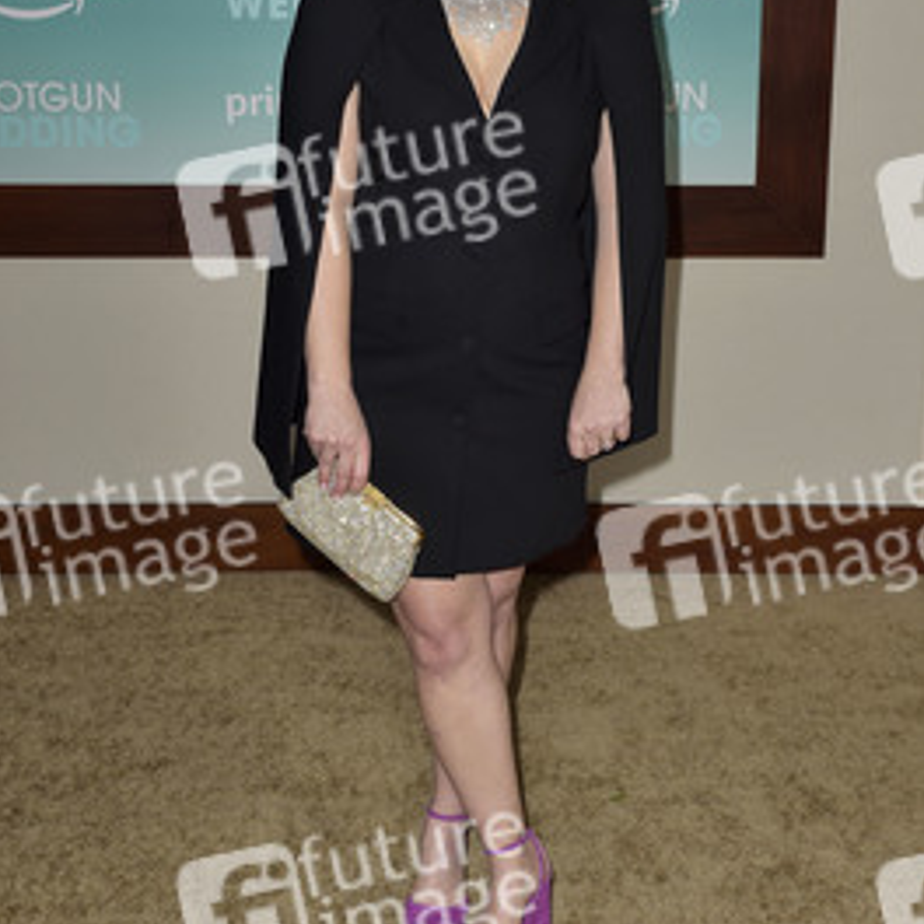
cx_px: 460
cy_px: 371
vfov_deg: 31.5
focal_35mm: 54
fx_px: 1631
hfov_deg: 31.6
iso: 400
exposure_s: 1/250
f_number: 6.3
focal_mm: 42
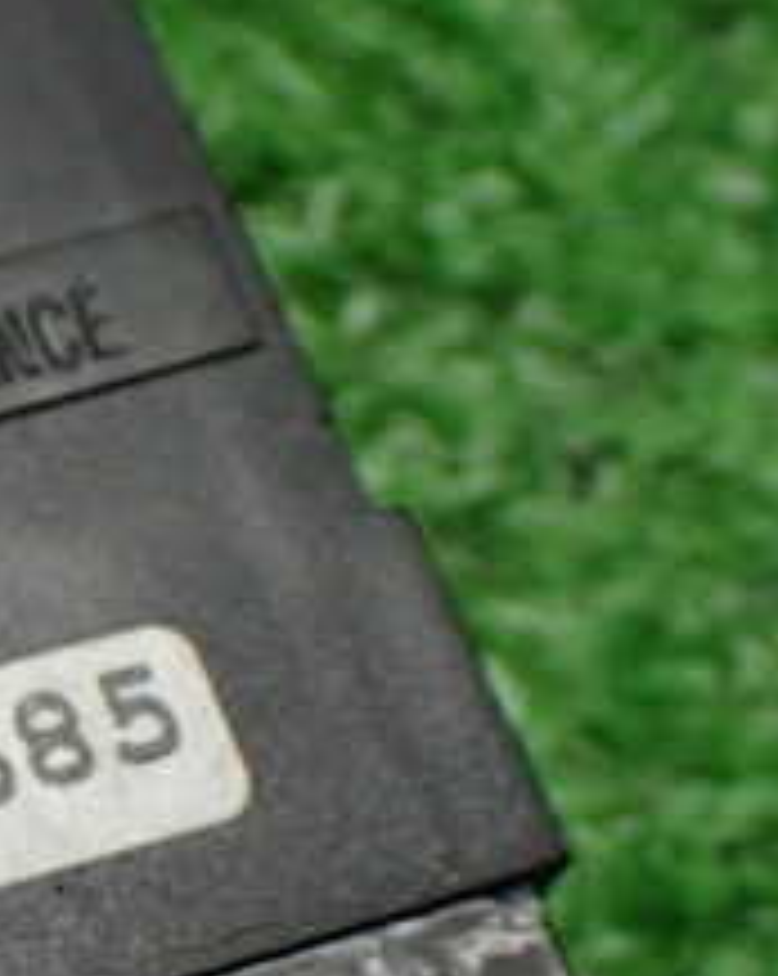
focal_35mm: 119
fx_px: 3432
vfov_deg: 16.0
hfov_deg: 12.3
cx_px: -387
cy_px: 855
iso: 800
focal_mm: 7.84
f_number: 2.9
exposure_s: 1/160
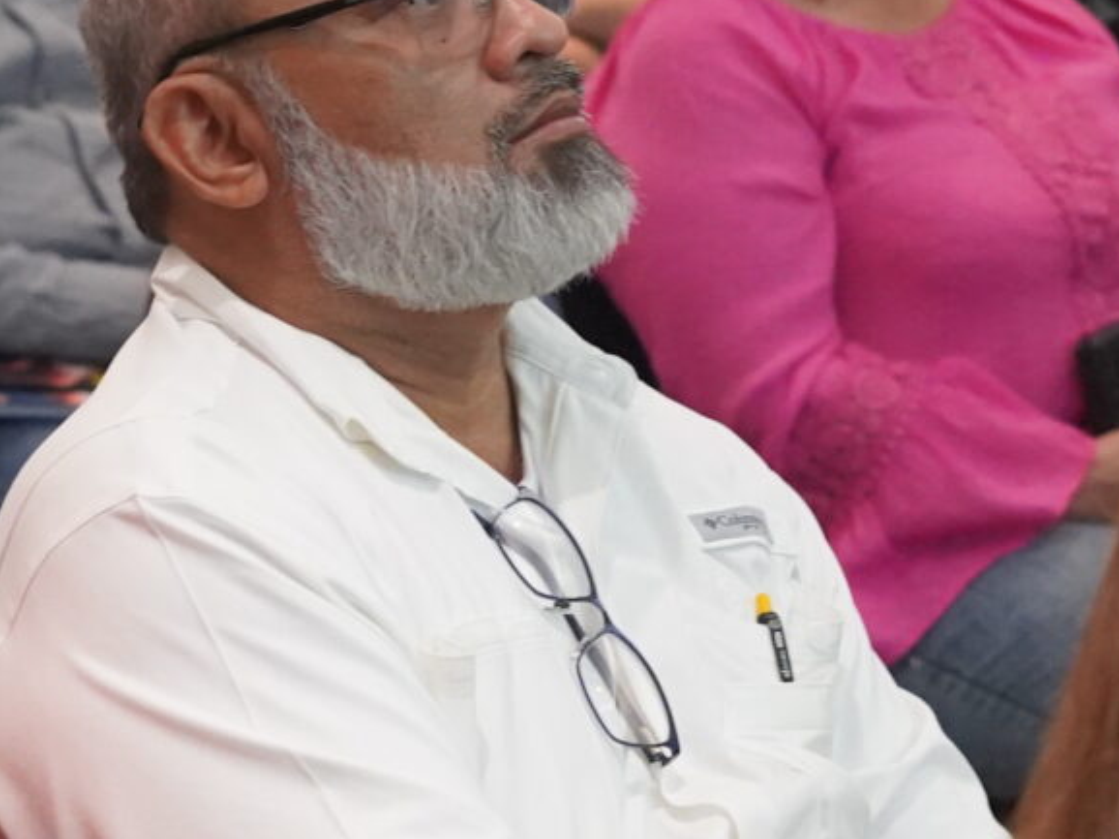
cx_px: 461
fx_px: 6883
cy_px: 542
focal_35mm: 213
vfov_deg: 7.0
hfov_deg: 9.3
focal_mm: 50
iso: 6400
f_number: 4
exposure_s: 1/160
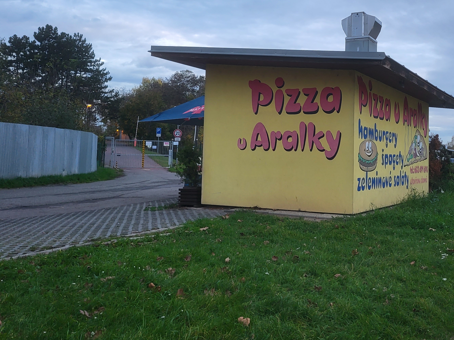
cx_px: 304
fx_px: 511
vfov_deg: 36.7
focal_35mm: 39
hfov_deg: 47.1
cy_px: 132
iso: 200
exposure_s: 1/100
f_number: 1.8
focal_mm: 5.4
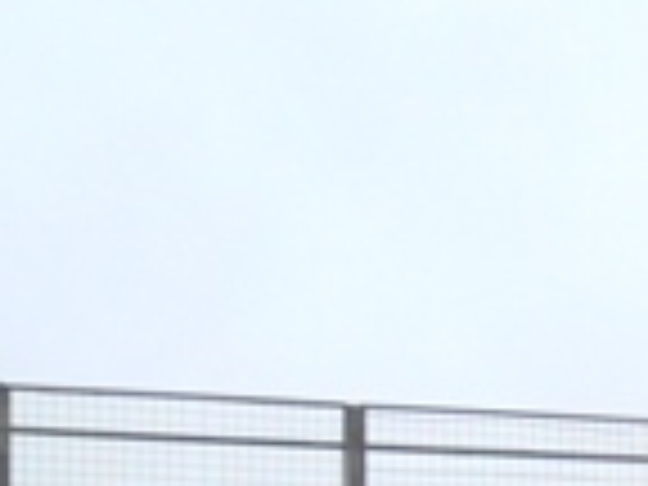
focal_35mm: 117
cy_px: 783
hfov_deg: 15.3
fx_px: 2190
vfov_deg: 11.9
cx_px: 1035
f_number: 2.8
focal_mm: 4.6
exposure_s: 1/500
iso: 100
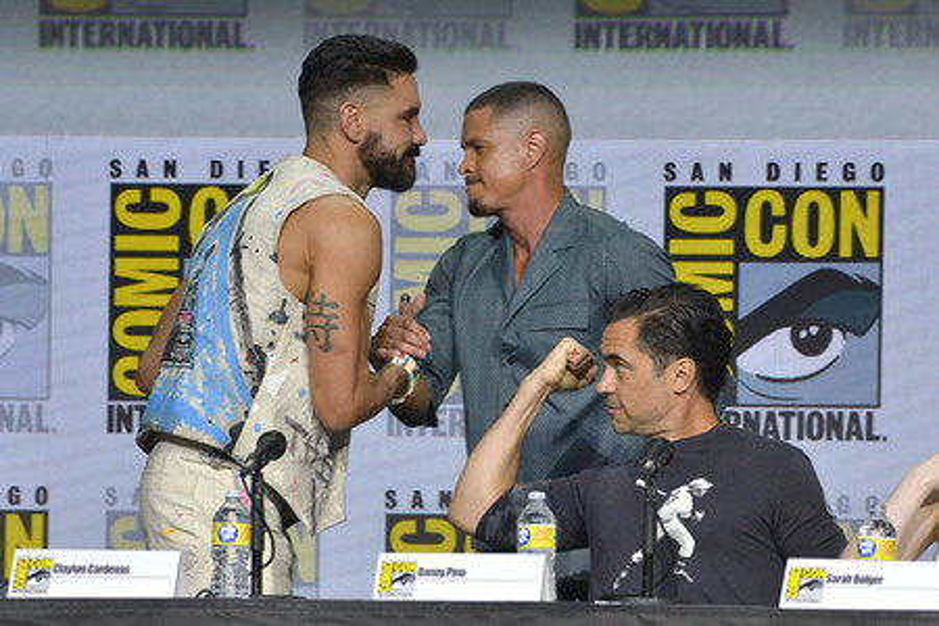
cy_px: 313
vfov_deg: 5.1
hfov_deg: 7.6
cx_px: 470
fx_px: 7042
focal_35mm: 270
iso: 1600
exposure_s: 1/250
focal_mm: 270
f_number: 6.3
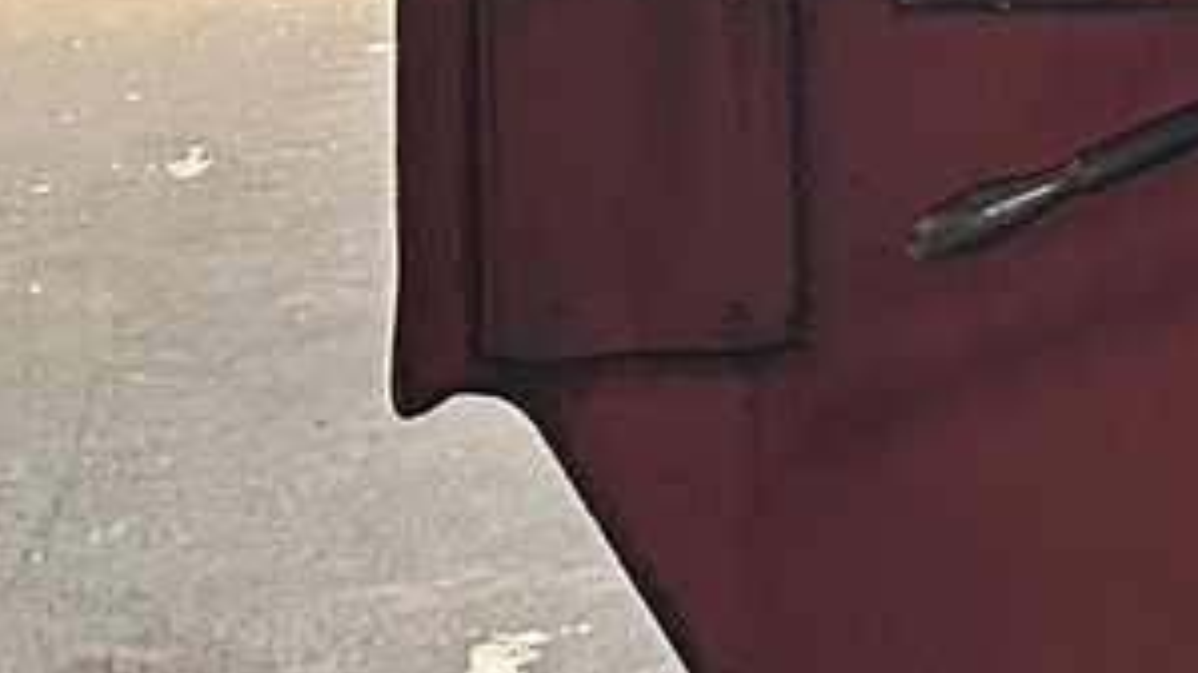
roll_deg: +0.3
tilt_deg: -2.4
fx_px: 5558
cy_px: -1158
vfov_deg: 6.5
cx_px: 2741
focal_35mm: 175
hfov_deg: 10.7
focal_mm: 6.86
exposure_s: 1/60
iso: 200
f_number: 1.78
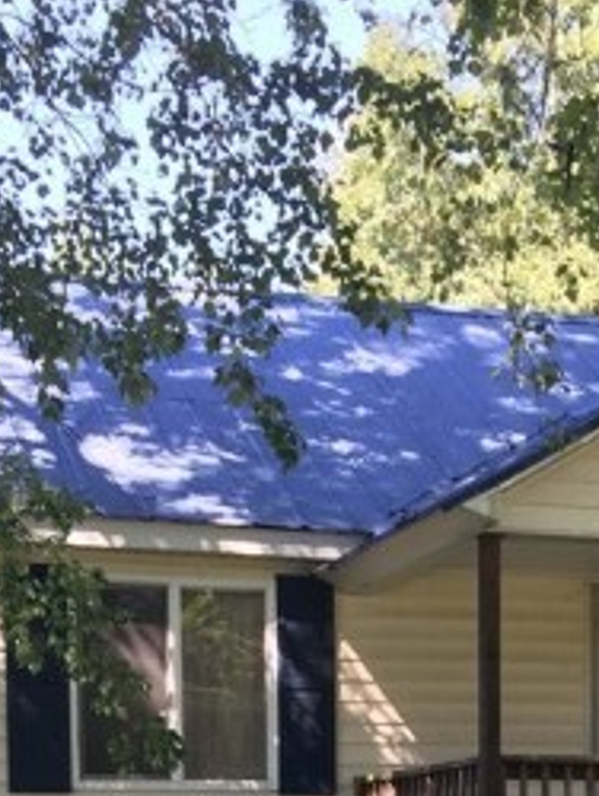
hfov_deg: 16.6
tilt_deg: -3.8
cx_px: 363
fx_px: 2050
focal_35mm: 89
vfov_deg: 19.9
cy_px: 1089
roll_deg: +0.7
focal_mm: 4.15
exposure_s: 1/120
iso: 32
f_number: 2.2
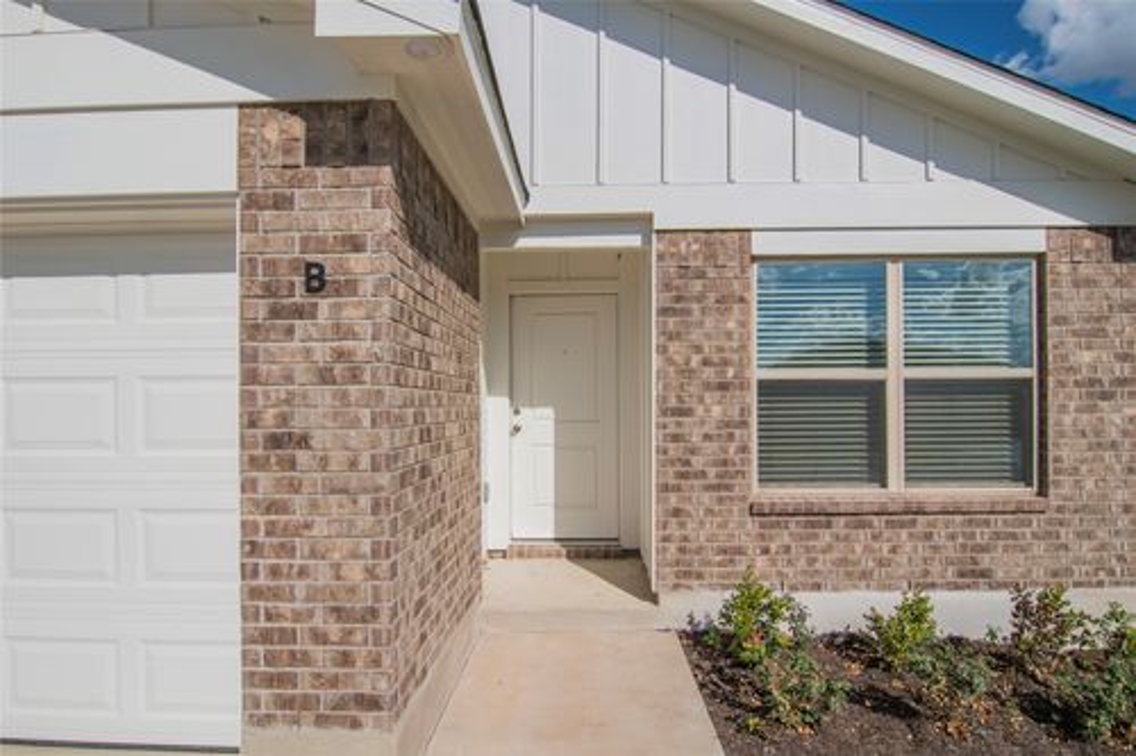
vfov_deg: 67.3
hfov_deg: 90.0
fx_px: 568
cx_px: 568
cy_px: 378
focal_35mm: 18
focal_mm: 12
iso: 100
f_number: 10
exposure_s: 1/400
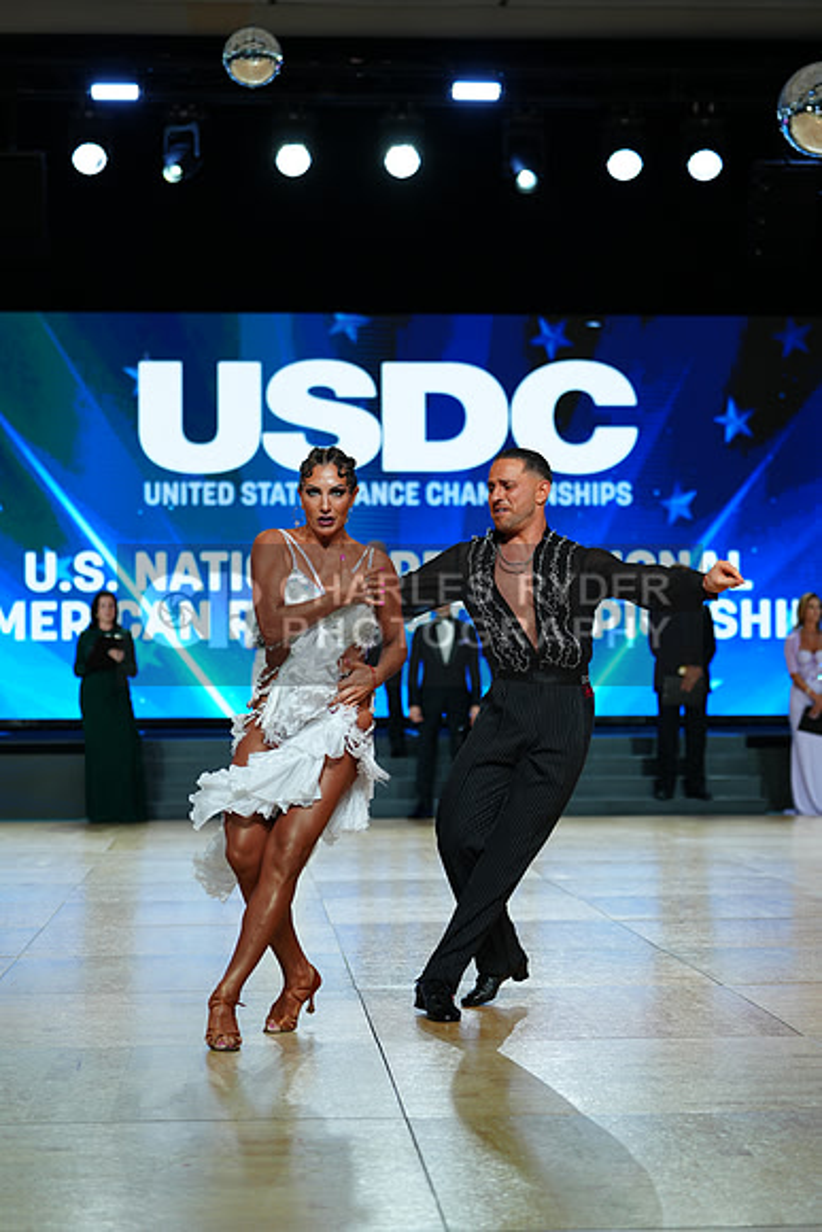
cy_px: 616
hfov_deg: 19.5
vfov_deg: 28.8
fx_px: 2396
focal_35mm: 70
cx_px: 411
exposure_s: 1/400
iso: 320
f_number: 2.8
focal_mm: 70
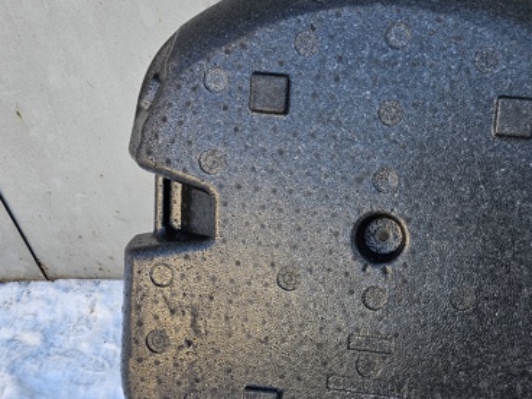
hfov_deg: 44.4
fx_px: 615
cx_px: 429
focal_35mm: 40
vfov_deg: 35.9
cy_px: 217
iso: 32
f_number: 1.7
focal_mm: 6.3
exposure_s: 1/180
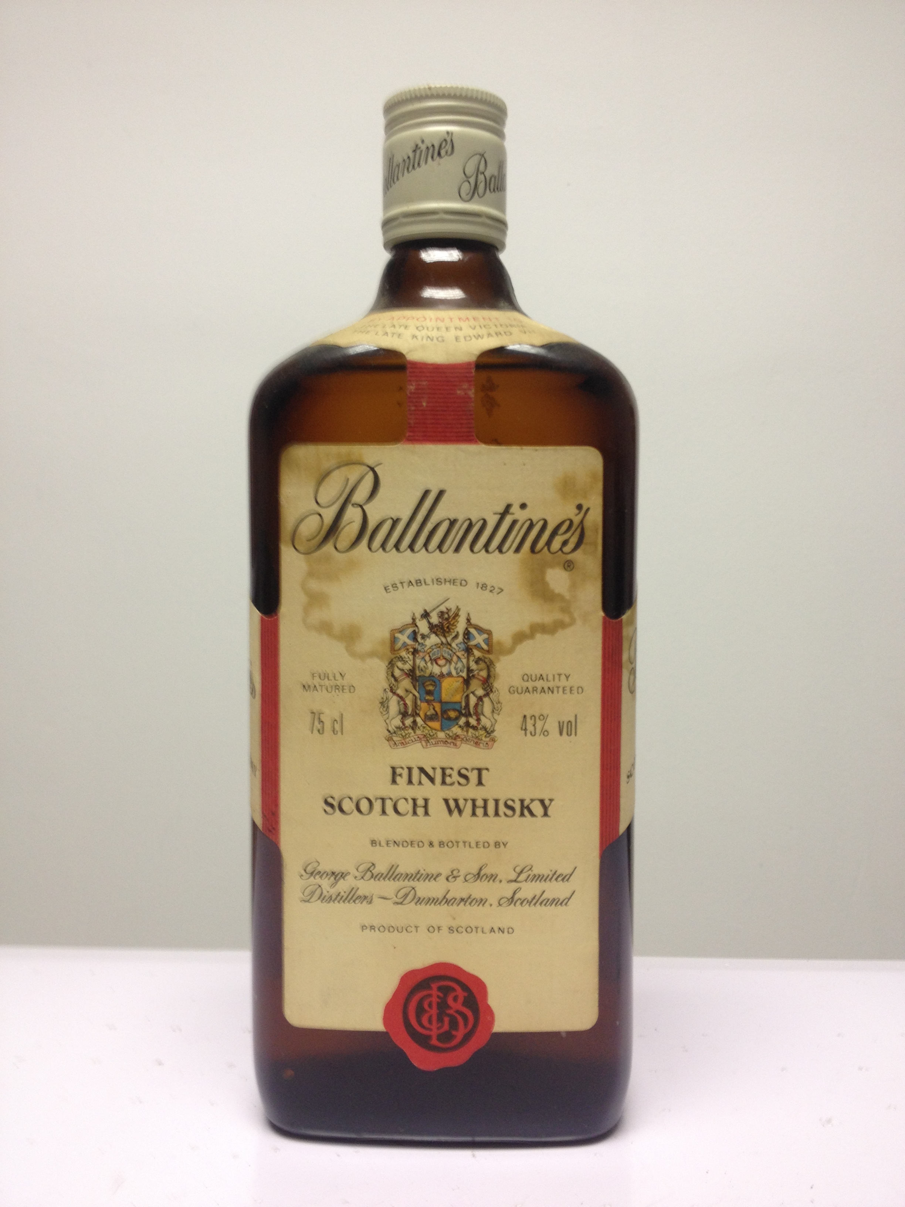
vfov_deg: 52.6
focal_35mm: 35
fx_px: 1220
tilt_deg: -3.2
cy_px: 604
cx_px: 452
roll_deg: +0.3
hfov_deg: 40.7
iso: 64
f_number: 2.4
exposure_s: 1/20
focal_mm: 4.28
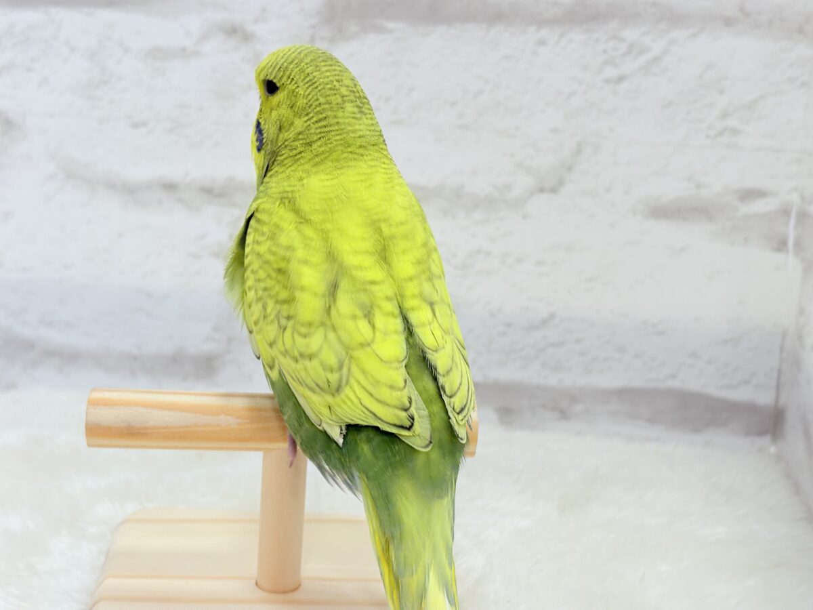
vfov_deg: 28.0
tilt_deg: -13.3
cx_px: 406
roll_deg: -1.2
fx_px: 1221
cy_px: 305
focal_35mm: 52
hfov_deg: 36.8
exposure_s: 1/100
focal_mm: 5.96
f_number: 1.6
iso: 64
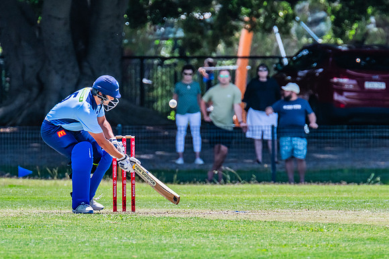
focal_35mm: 869
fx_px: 9392
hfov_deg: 2.4
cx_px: 148
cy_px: 146
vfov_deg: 1.6
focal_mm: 600
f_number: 10
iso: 800
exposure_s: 1/1000
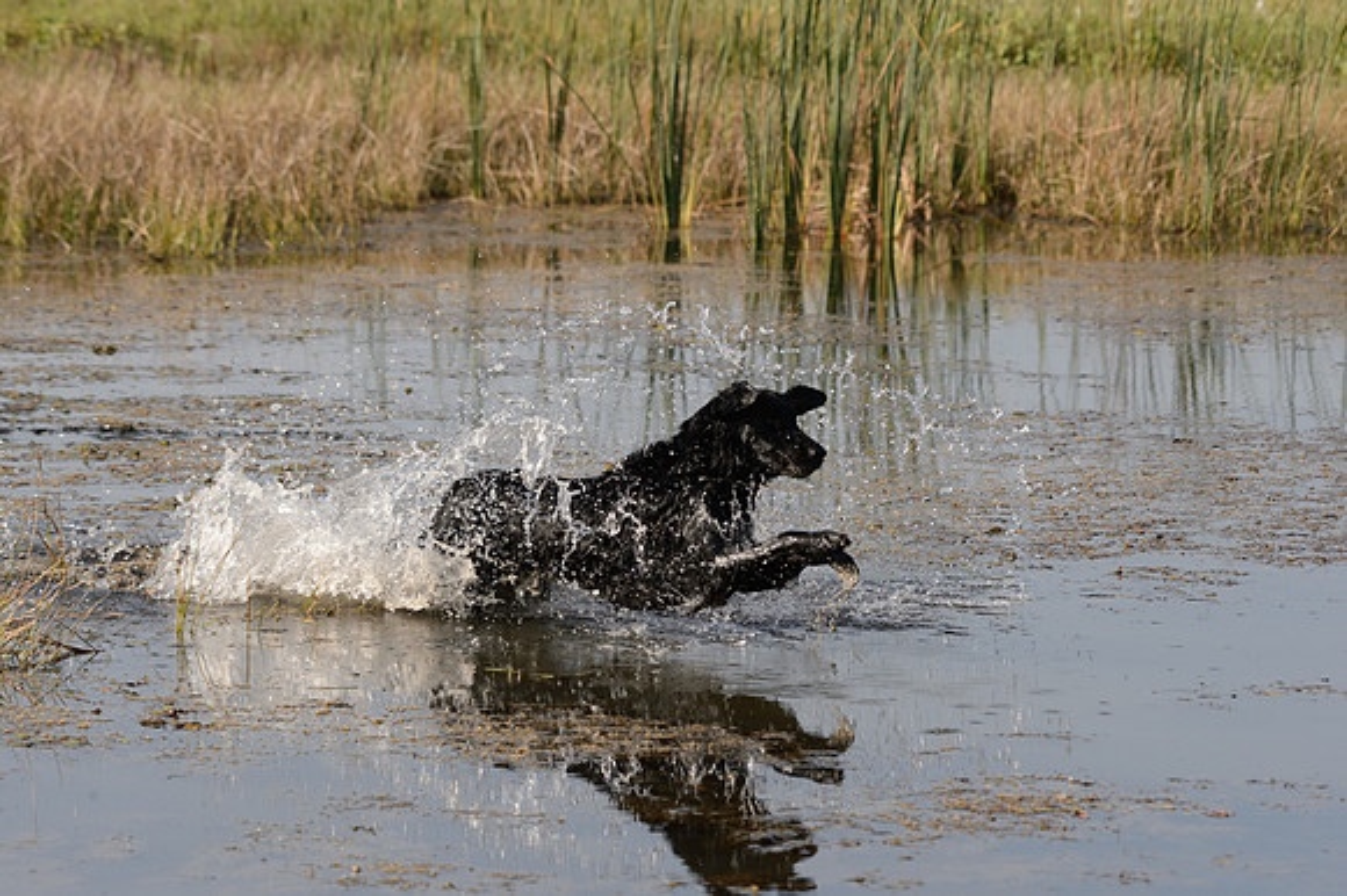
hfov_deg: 10.3
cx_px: 674
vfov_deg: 6.9
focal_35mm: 200
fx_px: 7479
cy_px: 448
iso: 800
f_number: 8
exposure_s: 1/1600
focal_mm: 200
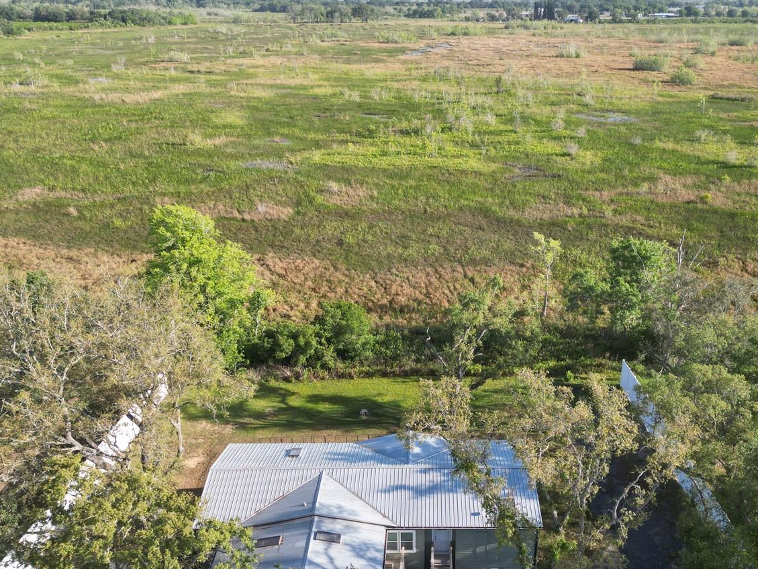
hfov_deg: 53.7
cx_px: 435
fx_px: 745
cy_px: 357
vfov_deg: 41.5
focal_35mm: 34
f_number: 1.7
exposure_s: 1/1250
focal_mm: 6.72
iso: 130
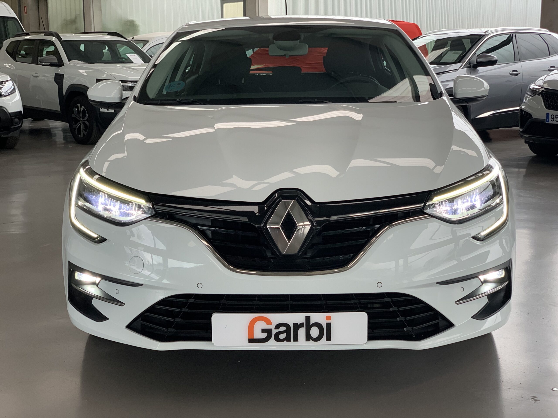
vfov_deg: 28.0
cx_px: 279
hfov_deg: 36.8
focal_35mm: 52
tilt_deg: -9.8
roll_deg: -0.7
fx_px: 838
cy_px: 209
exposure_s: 1/100
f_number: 2.4
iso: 80
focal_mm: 6
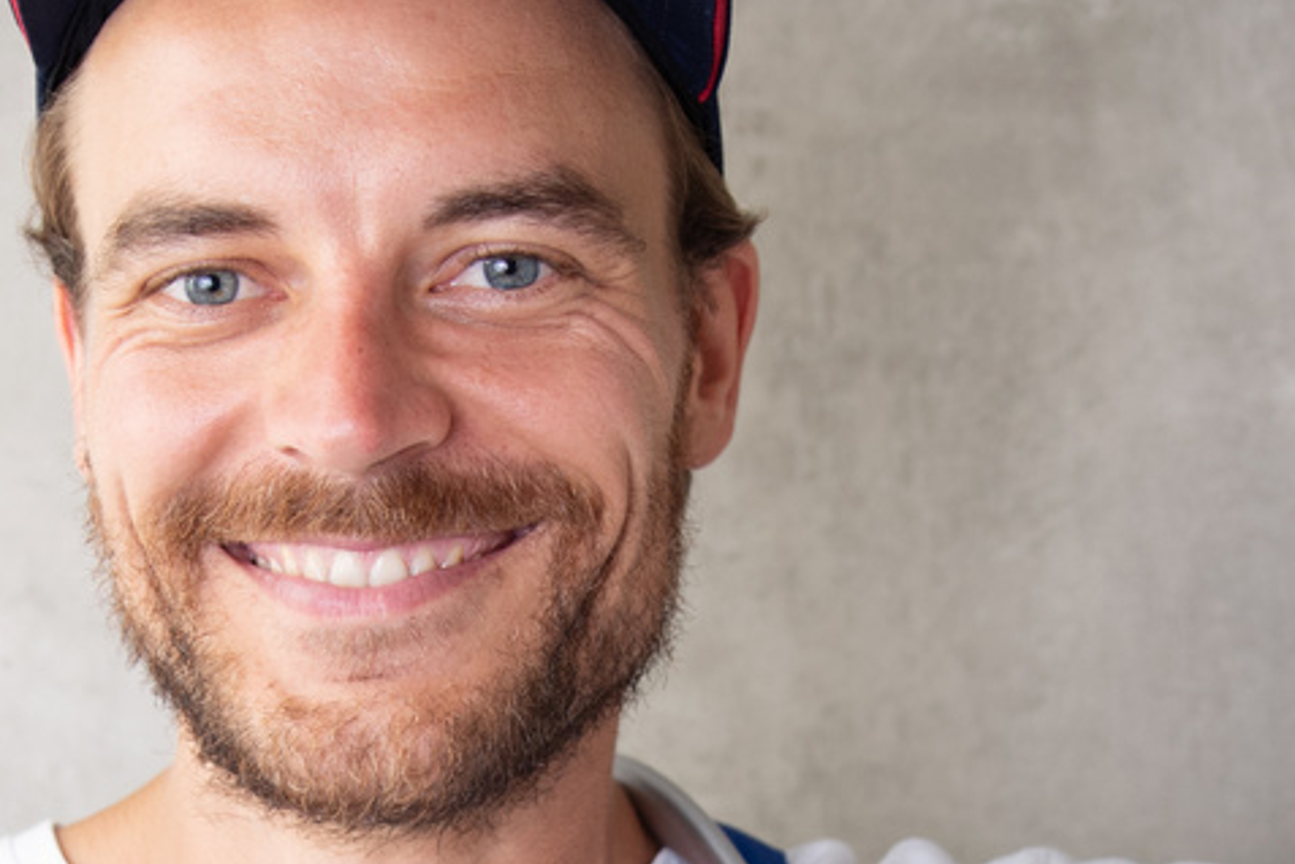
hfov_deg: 23.7
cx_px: 353
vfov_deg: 15.3
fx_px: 3057
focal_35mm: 85
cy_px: 1136
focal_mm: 24
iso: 200
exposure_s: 1/100
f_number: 2.8
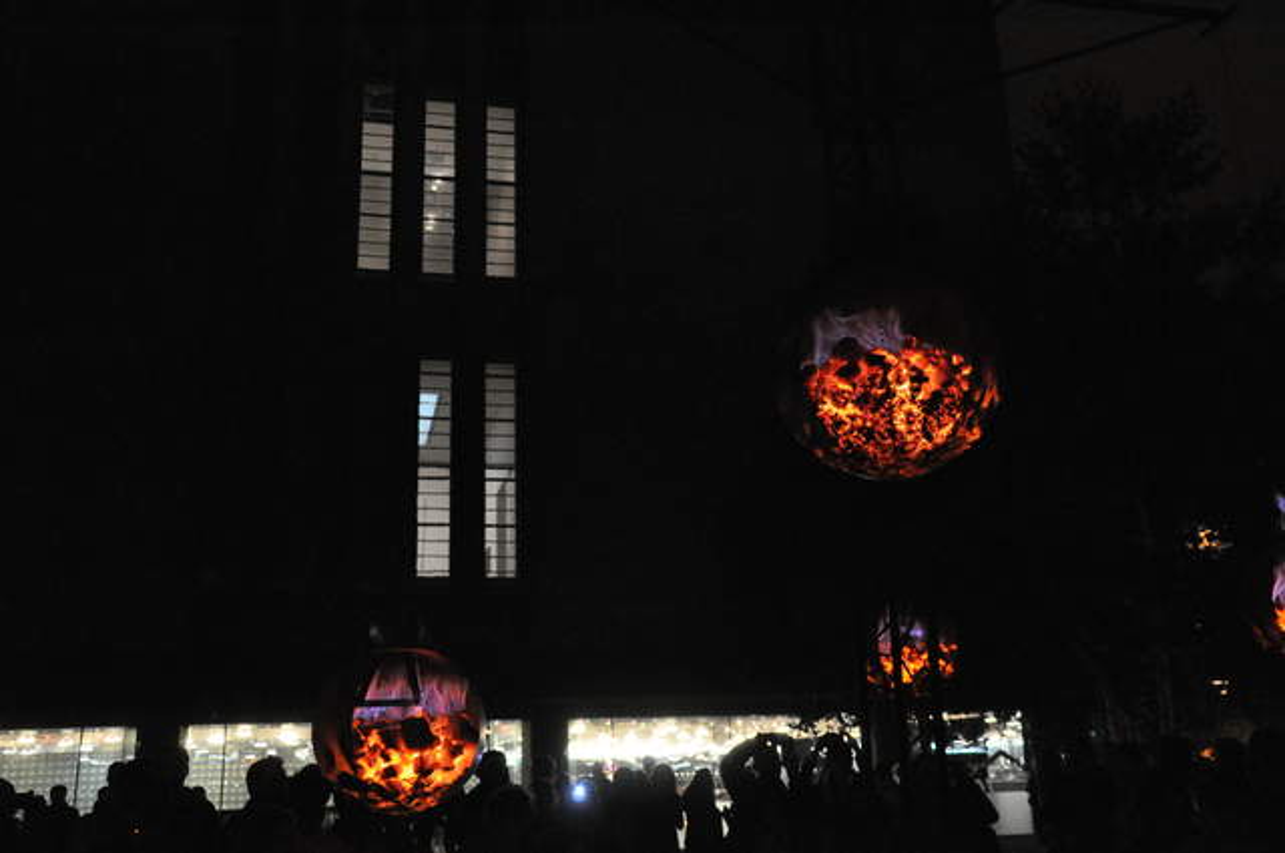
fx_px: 1283
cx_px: 642
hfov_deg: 53.2
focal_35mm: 36
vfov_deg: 36.8
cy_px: 426
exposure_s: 1/50
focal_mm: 24
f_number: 3.8
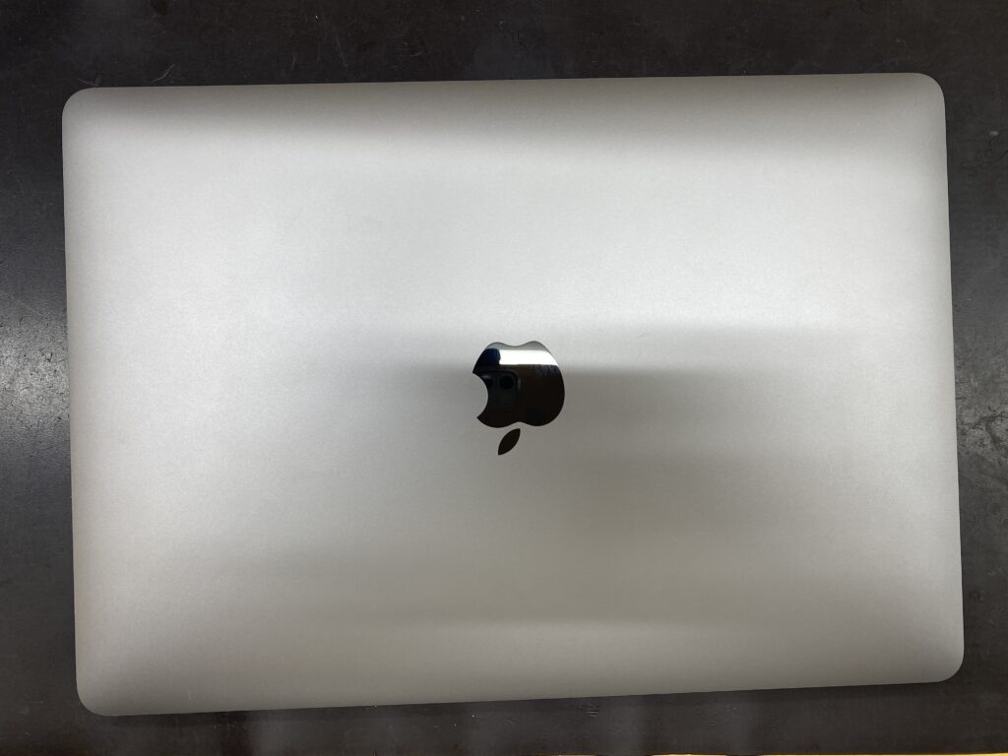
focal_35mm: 26
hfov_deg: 67.3
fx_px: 757
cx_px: 504
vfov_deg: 53.1
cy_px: 378
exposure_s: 1/120
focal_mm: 4.25
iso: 50
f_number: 1.8
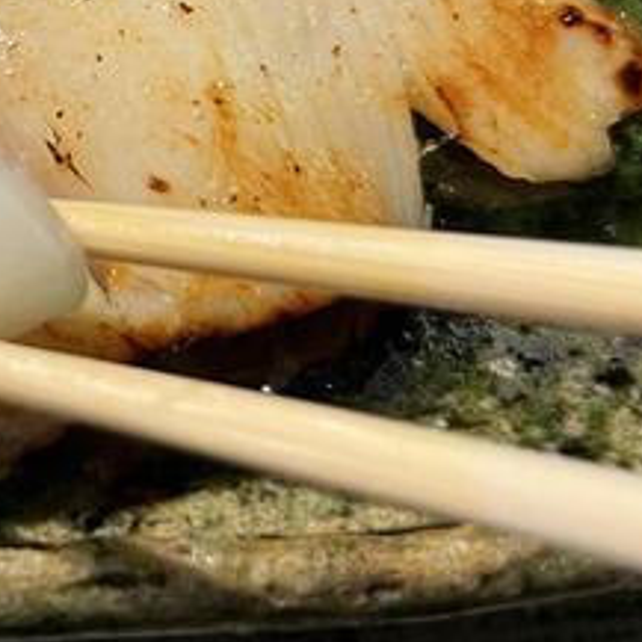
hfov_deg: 21.2
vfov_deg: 23.3
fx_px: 1553
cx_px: -195
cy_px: 214
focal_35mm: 74
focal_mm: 5.1
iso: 125
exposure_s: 1/65
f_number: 1.6
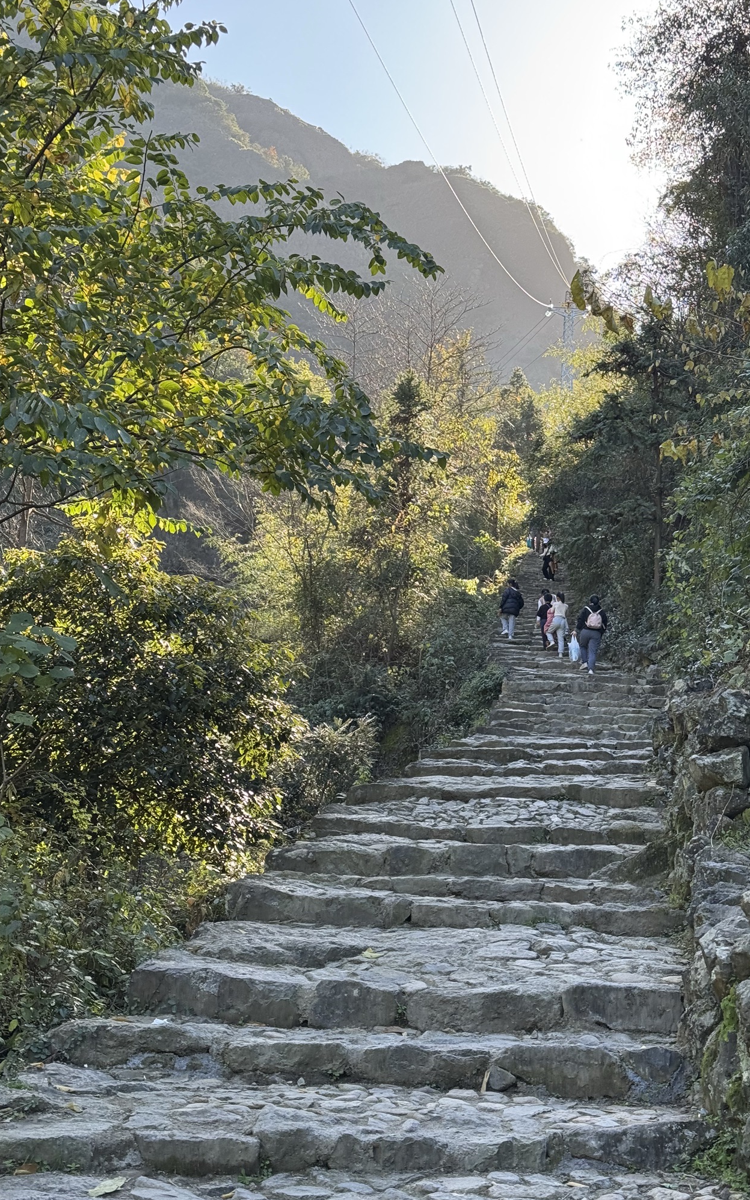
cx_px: 438
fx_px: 1668
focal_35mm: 51
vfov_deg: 39.6
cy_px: 600
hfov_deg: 25.3
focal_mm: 6.76
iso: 64
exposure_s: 1/372
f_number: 1.78
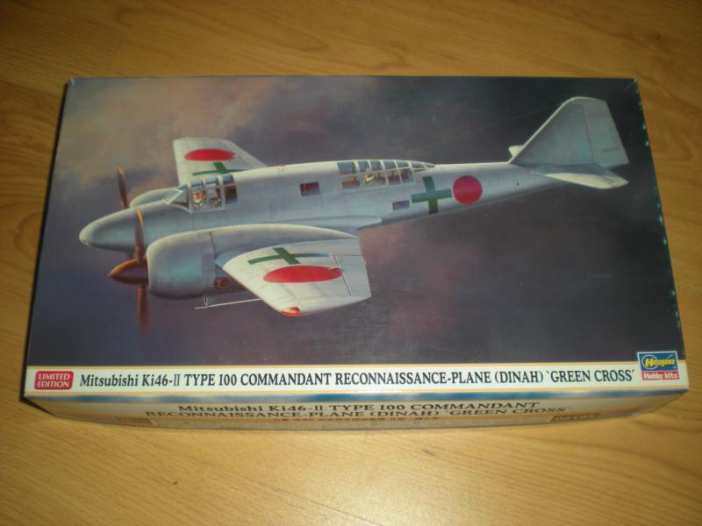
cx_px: 351
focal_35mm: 38
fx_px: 771
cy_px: 263
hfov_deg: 49.0
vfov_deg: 37.7
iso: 64
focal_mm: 6.3
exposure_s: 1/60
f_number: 3.1
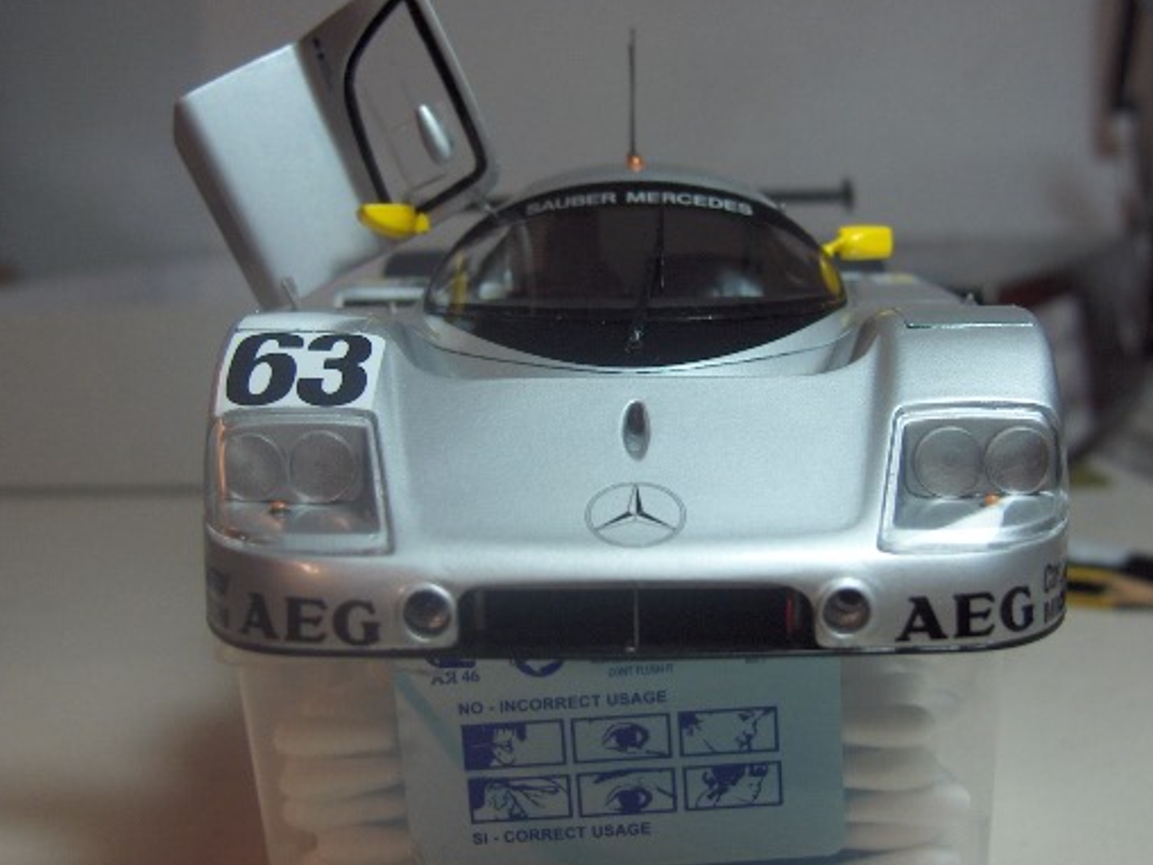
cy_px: 446
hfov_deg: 38.9
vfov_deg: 29.7
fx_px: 1632
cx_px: 623
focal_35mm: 49
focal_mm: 8
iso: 200
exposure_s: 1/102
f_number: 2.8
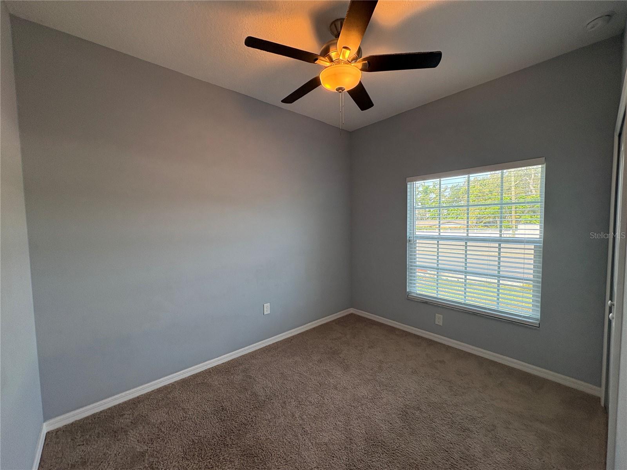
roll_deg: +1.0
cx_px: 314
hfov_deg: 102.1
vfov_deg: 85.7
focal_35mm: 14
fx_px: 254
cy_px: 235
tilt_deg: -2.9
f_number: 2.2
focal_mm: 2.22
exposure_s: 1/120
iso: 200
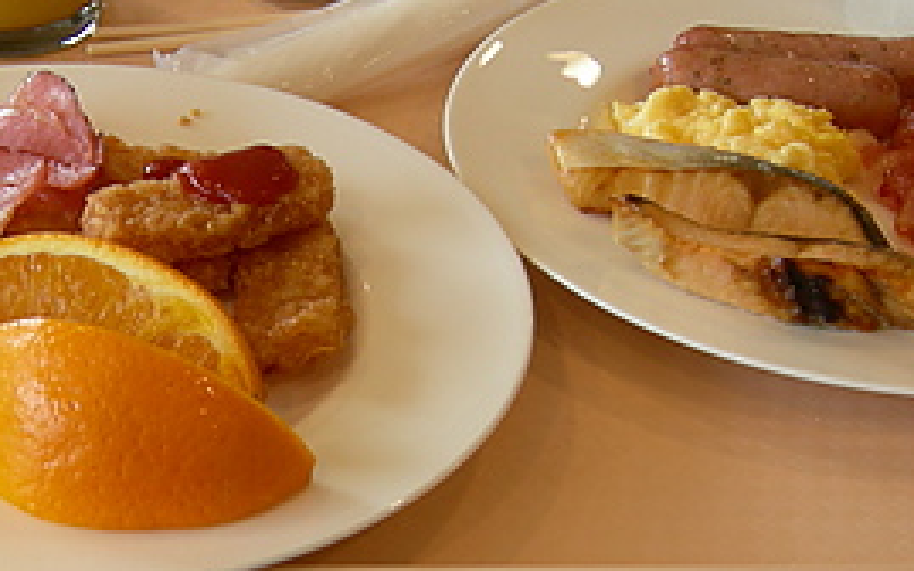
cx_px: 245
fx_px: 2117
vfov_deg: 15.4
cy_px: 316
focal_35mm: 85
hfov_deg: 24.1
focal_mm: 7.5
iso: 64
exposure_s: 1/53
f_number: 3
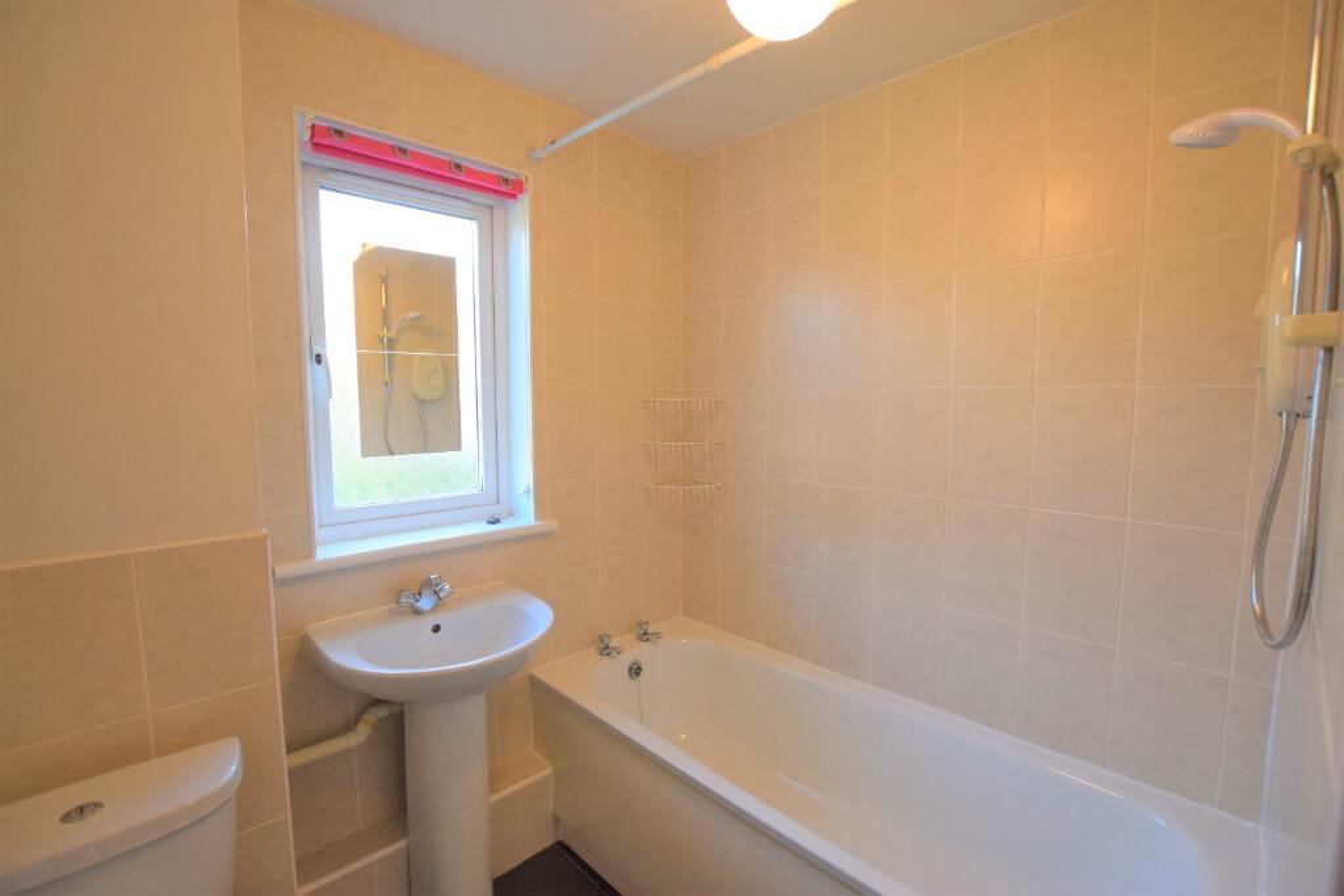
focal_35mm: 15
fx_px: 560
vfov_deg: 77.3
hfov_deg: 100.4
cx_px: 672
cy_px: 448
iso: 450
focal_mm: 10
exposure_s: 1/60
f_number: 4
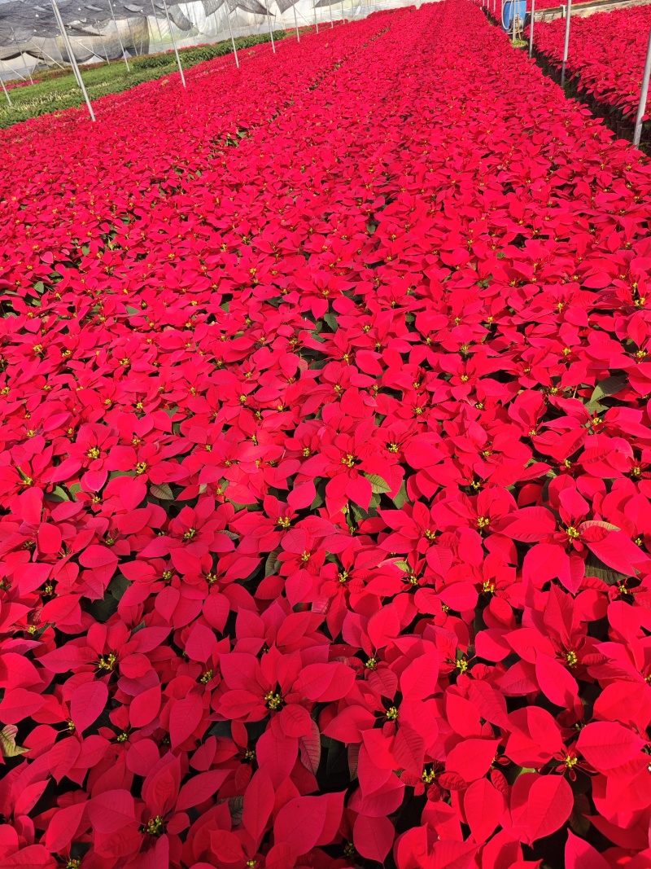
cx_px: 326
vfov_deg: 73.9
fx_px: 577
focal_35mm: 23
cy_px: 434
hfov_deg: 58.9
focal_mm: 5.43
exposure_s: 1/329
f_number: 1.8
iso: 50
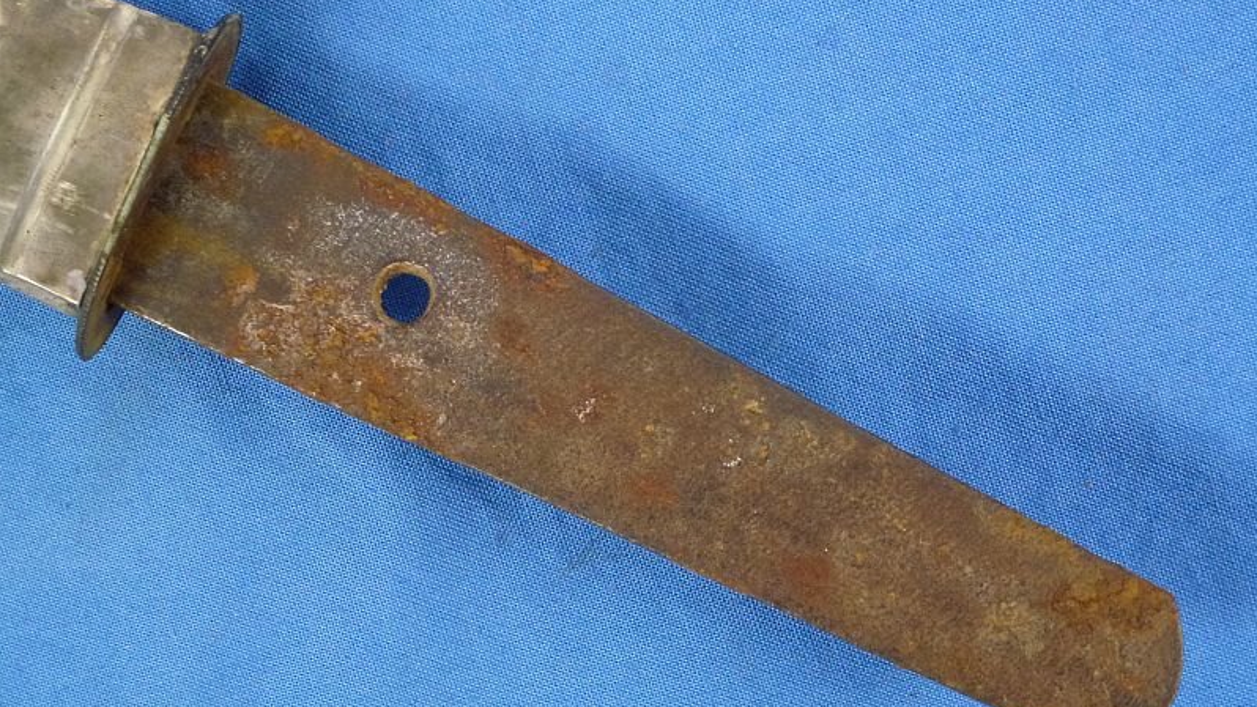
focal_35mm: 71
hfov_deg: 29.7
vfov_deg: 17.0
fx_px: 2367
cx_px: 628
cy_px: 361
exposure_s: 1/60
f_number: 4.6
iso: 400
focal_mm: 11.7
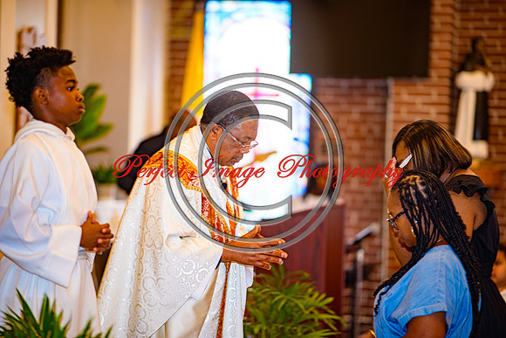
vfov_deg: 13.0
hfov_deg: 19.5
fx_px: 1476
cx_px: 253
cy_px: 169
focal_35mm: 105
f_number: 1.4
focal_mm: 105
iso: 160
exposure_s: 1/100
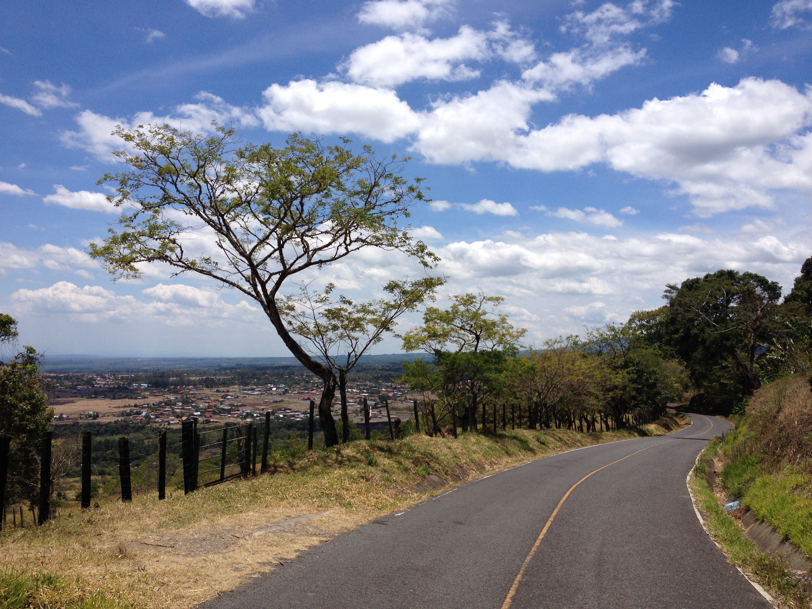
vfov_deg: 40.7
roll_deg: -2.4
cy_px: 304
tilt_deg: +1.0
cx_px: 406
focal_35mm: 35
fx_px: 821
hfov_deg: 52.6
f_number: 2.4
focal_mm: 4.28
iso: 50
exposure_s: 1/2907
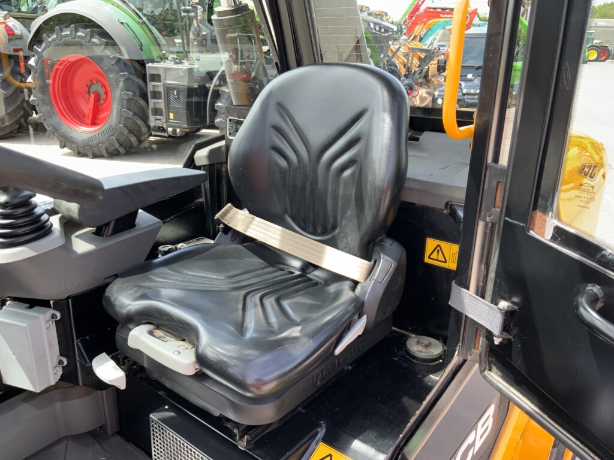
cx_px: 307
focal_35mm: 29
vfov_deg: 48.2
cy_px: 230
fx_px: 514
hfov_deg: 61.7
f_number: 1.8
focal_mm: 3
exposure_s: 1/122
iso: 16
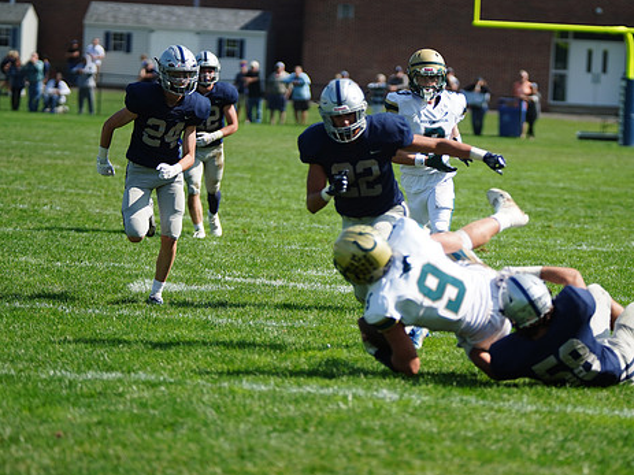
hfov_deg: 9.9
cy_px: 222
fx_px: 3662
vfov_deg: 7.4
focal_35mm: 200
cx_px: 396
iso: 400
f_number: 2.8
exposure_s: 1/4000
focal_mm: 166
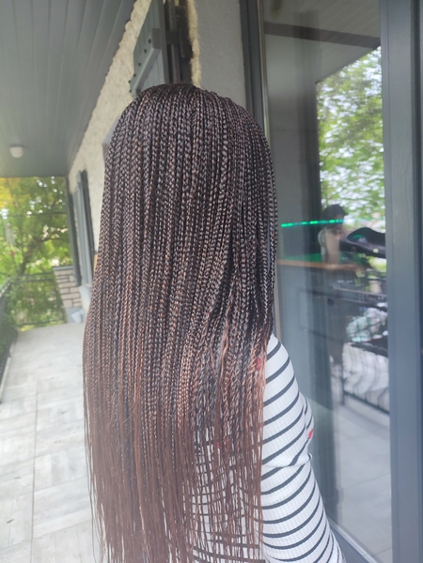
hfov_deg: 56.8
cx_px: 212
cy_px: 282
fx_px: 391
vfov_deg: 71.6
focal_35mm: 24
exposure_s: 1/33
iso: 137
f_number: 1.89
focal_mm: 5.89
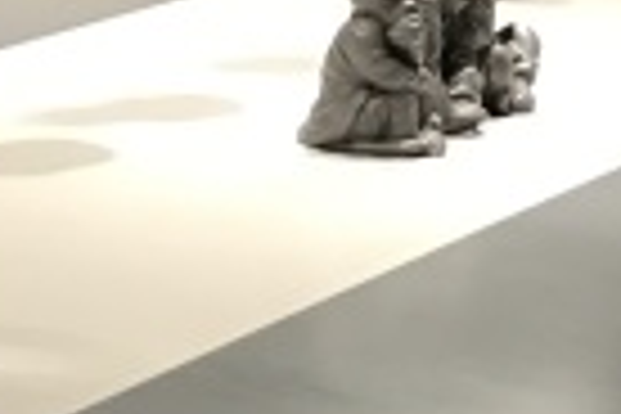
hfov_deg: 11.8
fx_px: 2915
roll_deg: -1.4
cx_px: -212
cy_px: 950
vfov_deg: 7.6
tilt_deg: -26.8
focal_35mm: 169
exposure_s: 1/33
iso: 32
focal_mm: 3.99
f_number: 1.8
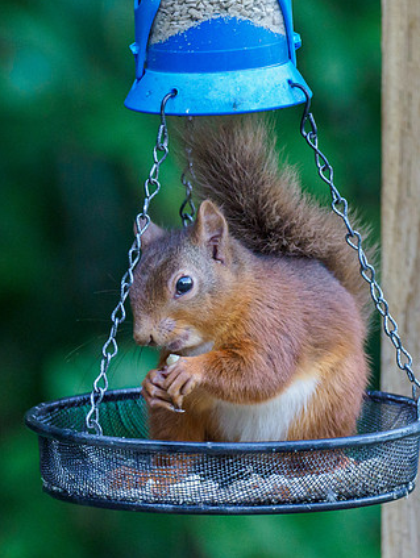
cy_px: 258
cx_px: 102
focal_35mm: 1210
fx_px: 19536
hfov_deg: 1.2
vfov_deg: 1.6
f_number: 4.5
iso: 1600
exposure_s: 1/250
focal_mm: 300
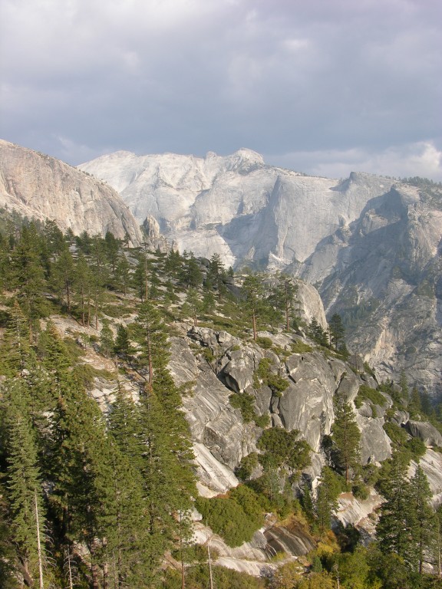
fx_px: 596
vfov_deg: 52.6
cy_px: 294
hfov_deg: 40.7
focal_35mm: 35
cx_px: 221
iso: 50
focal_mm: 8.9
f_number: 5.6
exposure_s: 1/200
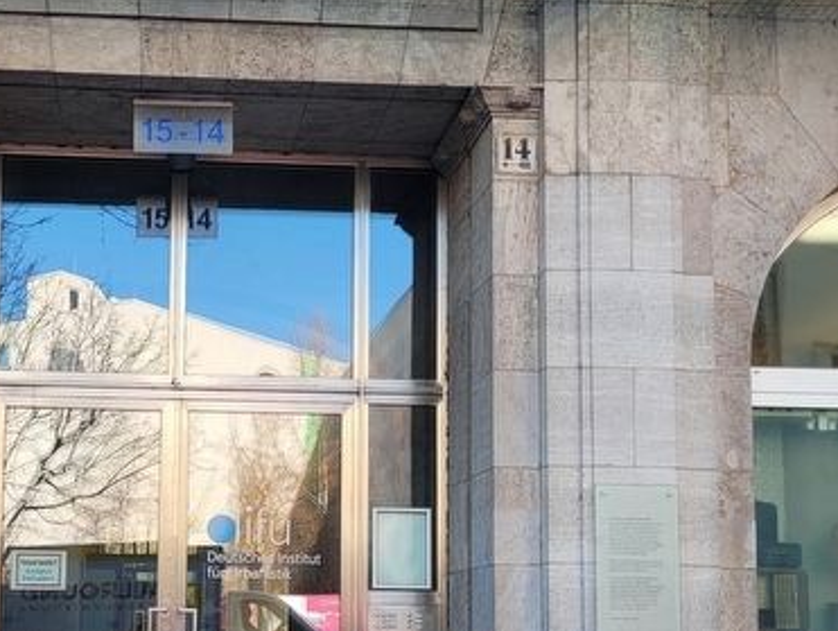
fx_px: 1357
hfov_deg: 33.7
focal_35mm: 56
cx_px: 224
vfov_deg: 25.7
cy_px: 511
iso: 40
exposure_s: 1/260
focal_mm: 5.4
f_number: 1.8
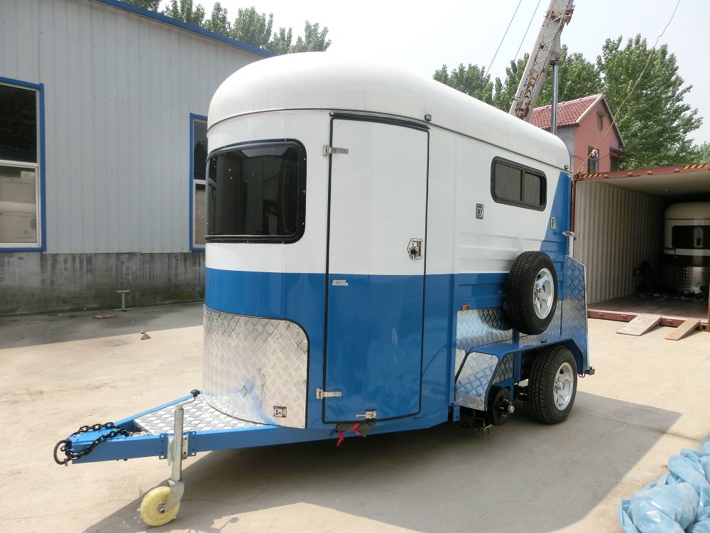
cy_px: 266
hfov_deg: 71.6
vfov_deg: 56.8
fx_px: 492
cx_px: 355
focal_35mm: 24
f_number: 3
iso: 80
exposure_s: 1/1000
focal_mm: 4.24
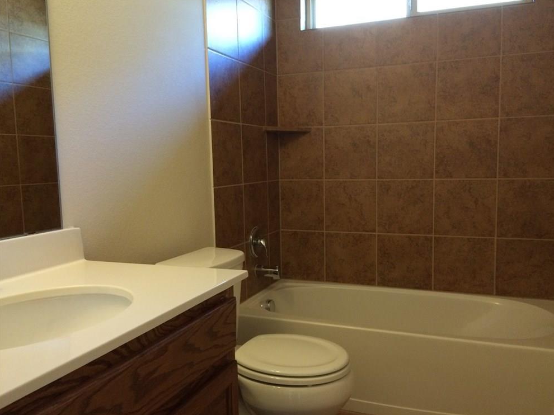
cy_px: 211
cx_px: 285
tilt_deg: -6.1
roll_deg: +1.1
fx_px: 480
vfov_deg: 46.8
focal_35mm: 30
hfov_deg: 60.0
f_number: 2.2
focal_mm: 4.15
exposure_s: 1/24
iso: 320
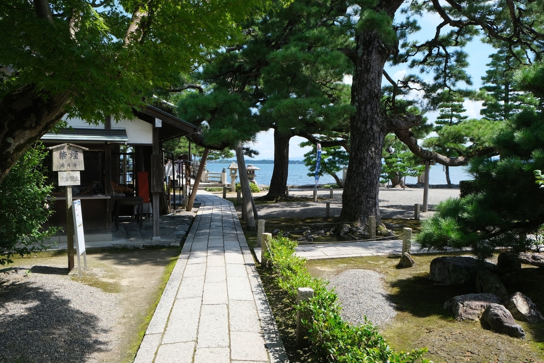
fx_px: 438
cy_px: 182
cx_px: 272
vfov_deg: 45.0
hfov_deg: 63.7
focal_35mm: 29
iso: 320
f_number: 6.4
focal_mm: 19.6
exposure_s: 1/340
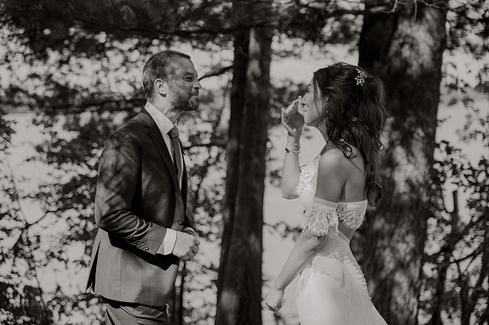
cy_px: 161
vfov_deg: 18.9
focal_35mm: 72
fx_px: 980
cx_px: 239
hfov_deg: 28.0
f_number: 2.8
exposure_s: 1/8000
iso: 800
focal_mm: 70
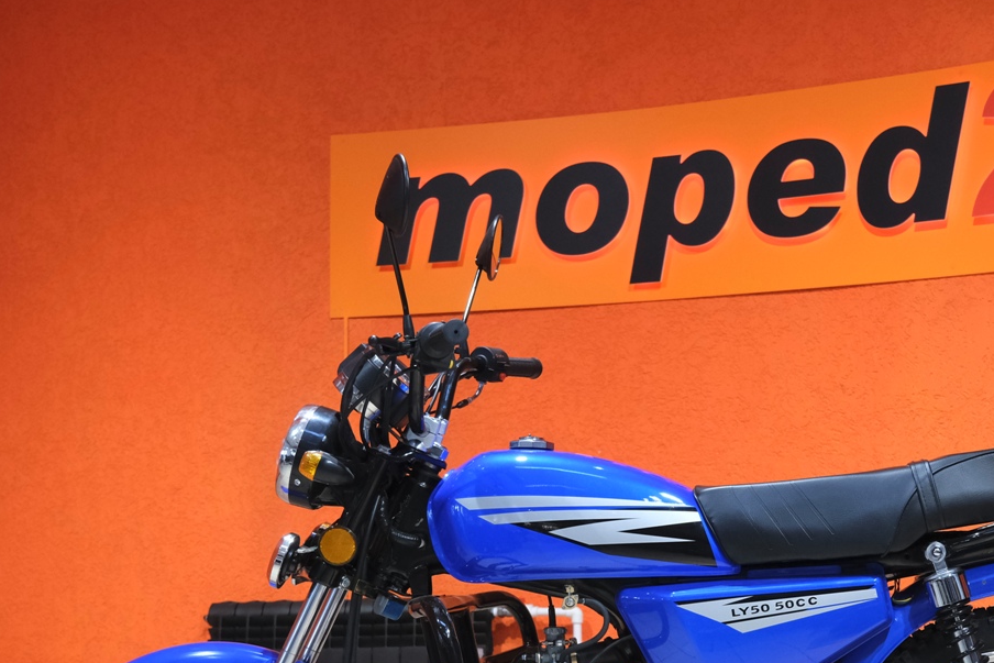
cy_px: 539
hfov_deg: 29.1
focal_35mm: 69
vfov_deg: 19.5
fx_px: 1905
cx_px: 648
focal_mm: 26
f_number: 4
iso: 1600
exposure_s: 1/100
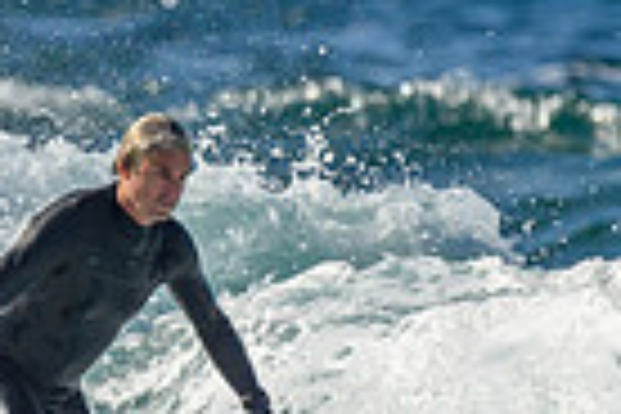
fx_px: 79637
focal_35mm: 4617
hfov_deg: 0.4
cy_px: 548
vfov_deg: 0.3
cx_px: 277
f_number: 6.3
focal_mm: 800
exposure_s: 1/2000
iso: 250
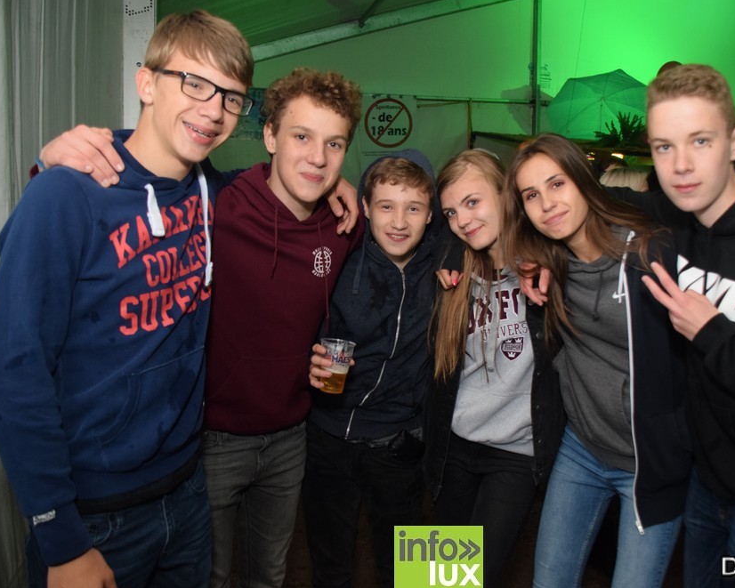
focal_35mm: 31
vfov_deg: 47.1
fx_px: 674
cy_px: 298
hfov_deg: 56.8
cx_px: 439
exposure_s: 1/60
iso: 1600
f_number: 3.5
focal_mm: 18
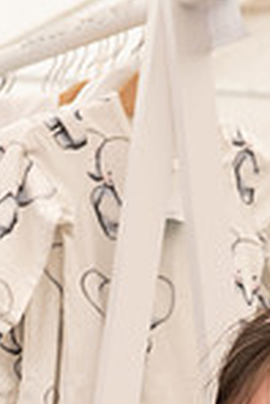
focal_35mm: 213
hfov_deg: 6.4
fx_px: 2390
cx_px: 297
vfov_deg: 9.4
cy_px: 571
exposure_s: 1/80
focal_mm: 70
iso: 250
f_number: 8
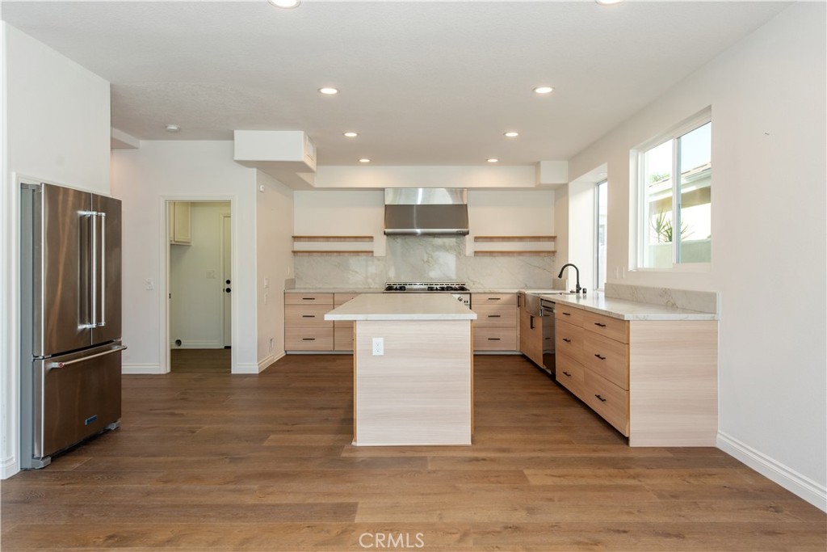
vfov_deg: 53.1
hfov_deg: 73.7
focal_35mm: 24
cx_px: 414
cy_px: 276
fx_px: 551
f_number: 5.6
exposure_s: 1/125
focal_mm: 24
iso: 500
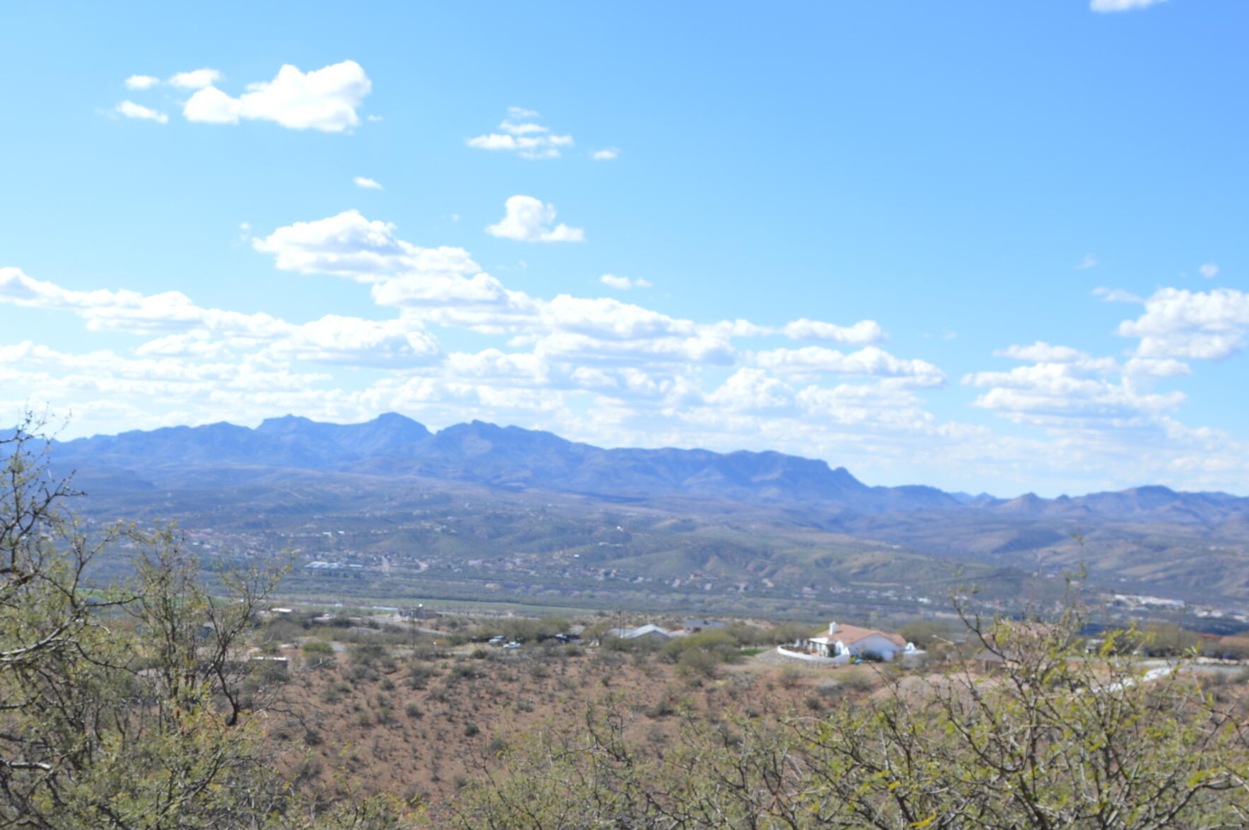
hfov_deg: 42.1
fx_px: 1594
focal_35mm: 46
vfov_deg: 28.8
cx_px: 388
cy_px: 603
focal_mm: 18
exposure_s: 1/250
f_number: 8
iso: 100
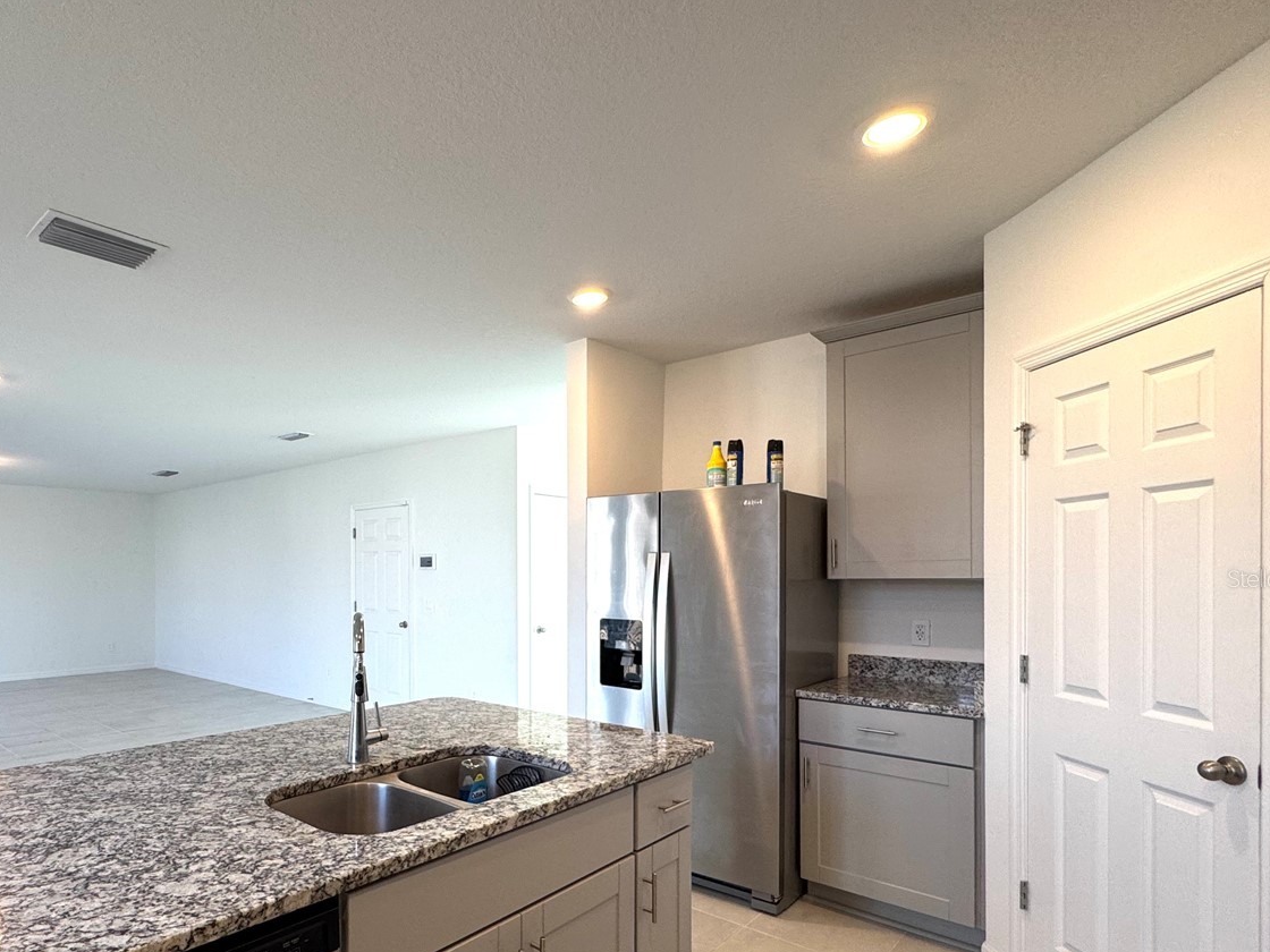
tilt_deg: -0.4
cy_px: 578
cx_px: 427
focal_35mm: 20
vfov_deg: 65.3
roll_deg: -0.2
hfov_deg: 79.2
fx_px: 734
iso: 125
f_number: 2.2
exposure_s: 1/120
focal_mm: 2.22
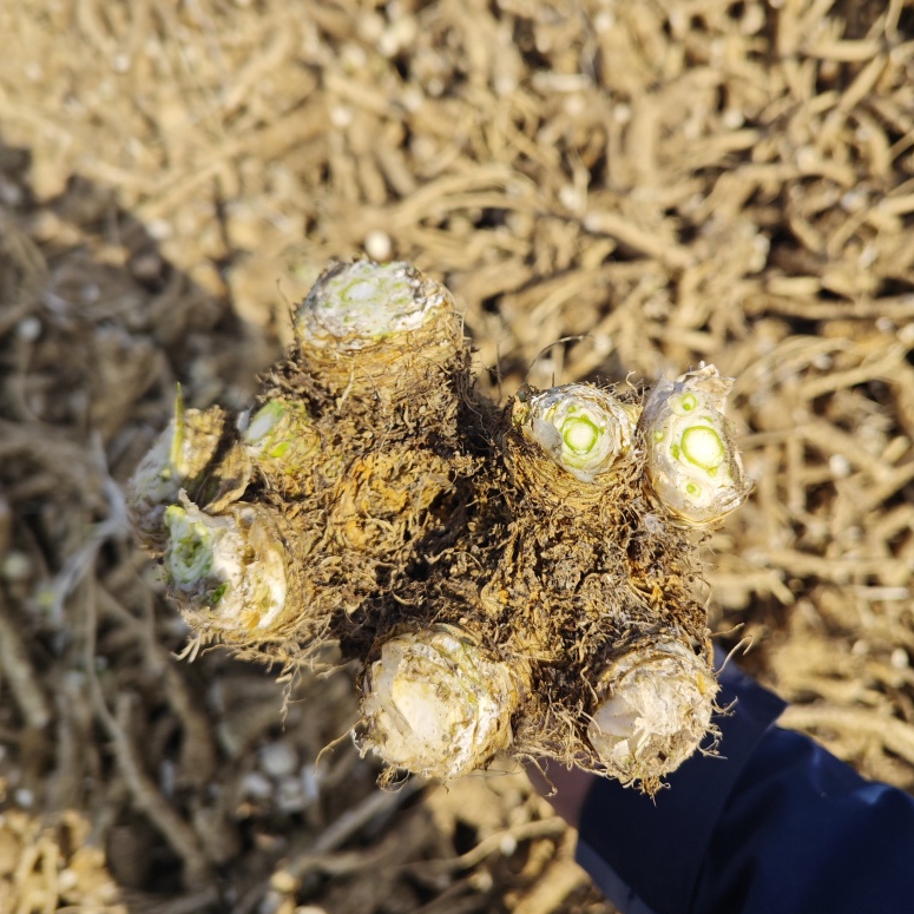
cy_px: 382
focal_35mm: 28
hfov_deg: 57.3
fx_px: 836
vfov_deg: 57.0
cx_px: 455
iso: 50
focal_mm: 5.43
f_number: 1.8
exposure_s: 1/1748
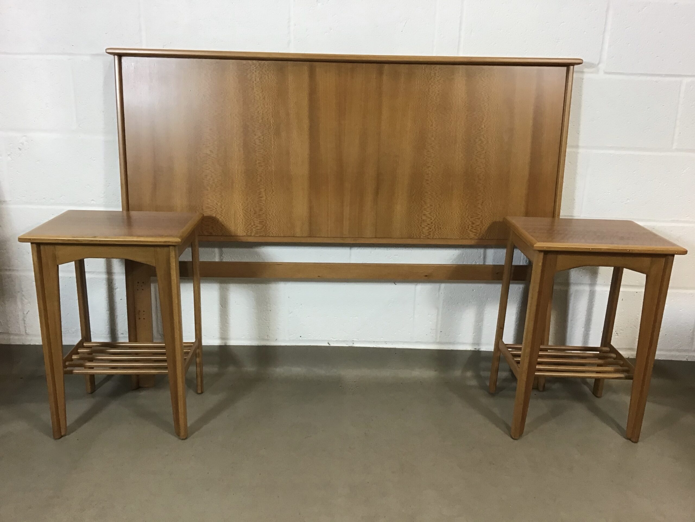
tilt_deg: -14.5
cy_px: 261
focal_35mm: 31
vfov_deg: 45.4
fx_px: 622
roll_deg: -0.8
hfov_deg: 58.4
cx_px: 348
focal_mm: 3.3
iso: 50
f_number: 2.4
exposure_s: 1/33
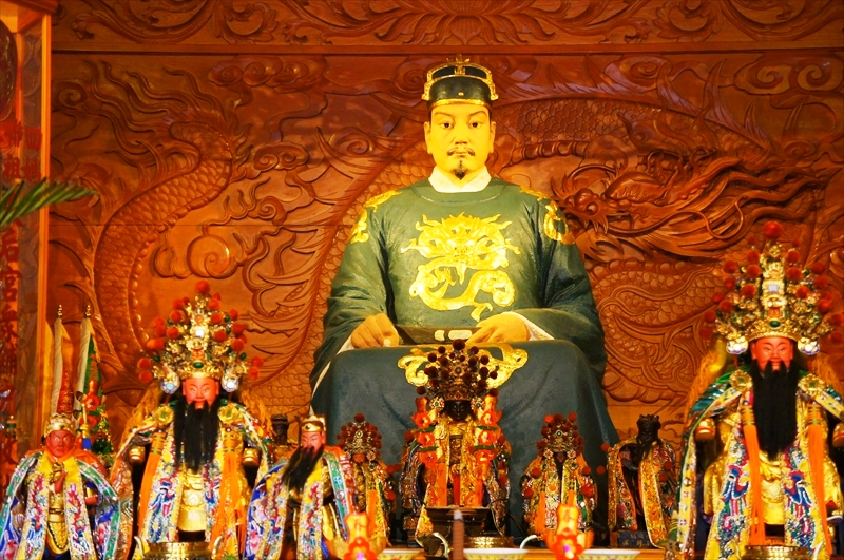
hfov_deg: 26.5
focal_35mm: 76
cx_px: 422
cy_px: 280
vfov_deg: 17.8
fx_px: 1791
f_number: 5
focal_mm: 51
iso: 1600
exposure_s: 1/60
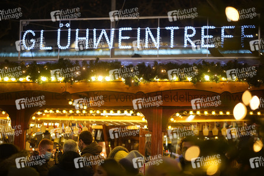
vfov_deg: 16.0
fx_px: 623
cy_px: 88
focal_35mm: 85
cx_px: 132
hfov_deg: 23.9
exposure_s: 1/60
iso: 640
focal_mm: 85
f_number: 1.8
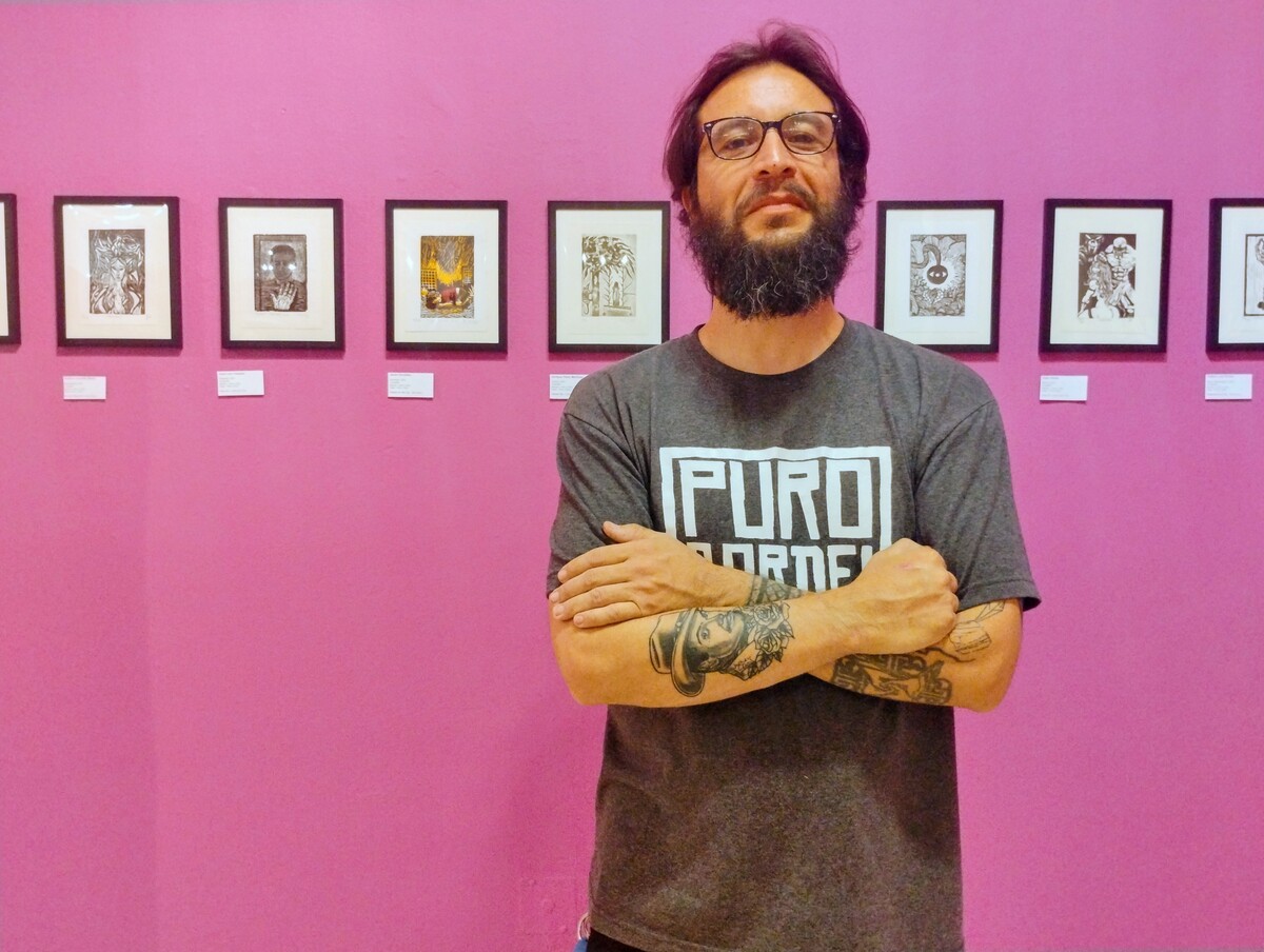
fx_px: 1024
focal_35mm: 28
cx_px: 632
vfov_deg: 49.9
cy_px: 476
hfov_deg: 63.4
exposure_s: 1/40
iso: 1309
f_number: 1.8
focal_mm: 4.26
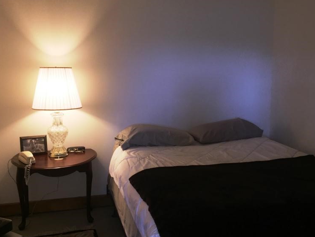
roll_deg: -1.1
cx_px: 178
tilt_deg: -8.7
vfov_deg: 36.0
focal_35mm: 40
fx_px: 364
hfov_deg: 46.7
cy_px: 116
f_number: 2.2
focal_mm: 4.15
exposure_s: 1/30
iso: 50
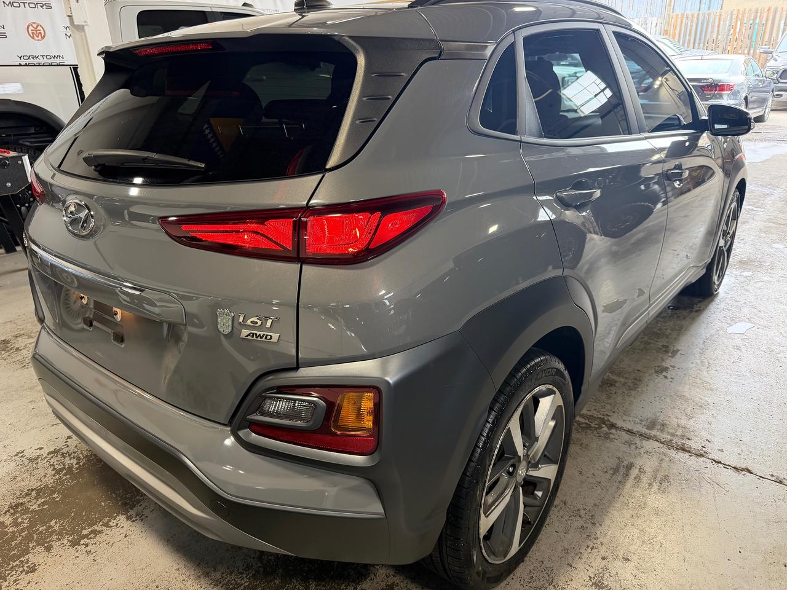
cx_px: 394
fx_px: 546
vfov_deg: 56.8
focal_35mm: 24
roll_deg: +3.2
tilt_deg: -23.2
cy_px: 295
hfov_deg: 71.6
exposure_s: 1/60
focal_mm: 6.76
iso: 250
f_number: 1.78
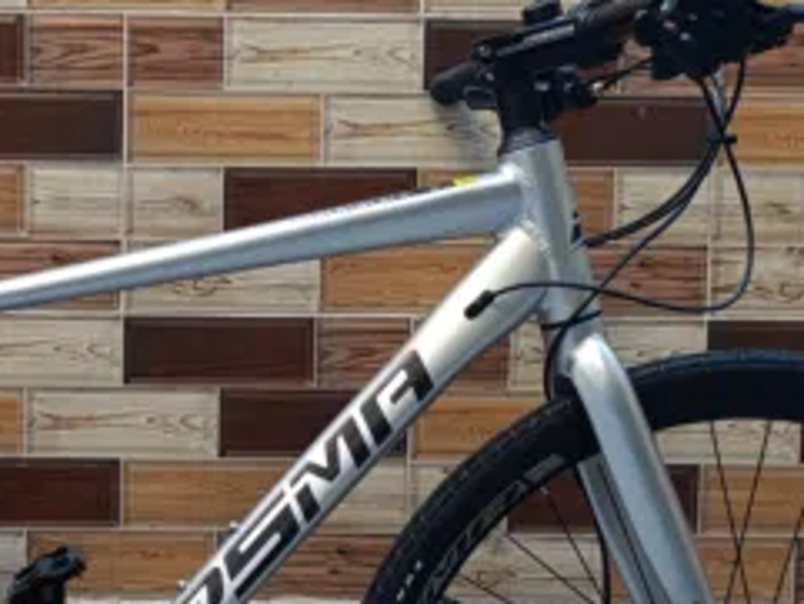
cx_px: 123
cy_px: 427
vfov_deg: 23.9
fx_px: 1418
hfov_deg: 30.6
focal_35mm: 61
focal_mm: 6.14
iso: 250
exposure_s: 1/100
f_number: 1.6
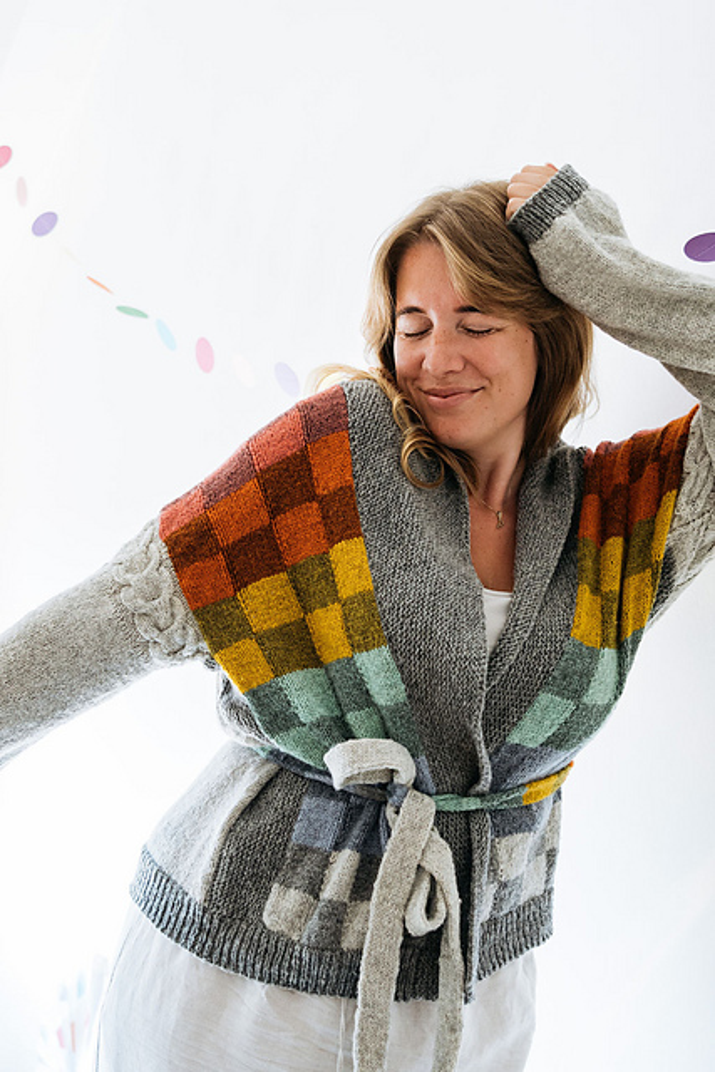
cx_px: 358
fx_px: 1697
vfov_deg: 35.0
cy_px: 536
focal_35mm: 57
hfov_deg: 23.8
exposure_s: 1/200
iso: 800
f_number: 4
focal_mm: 38
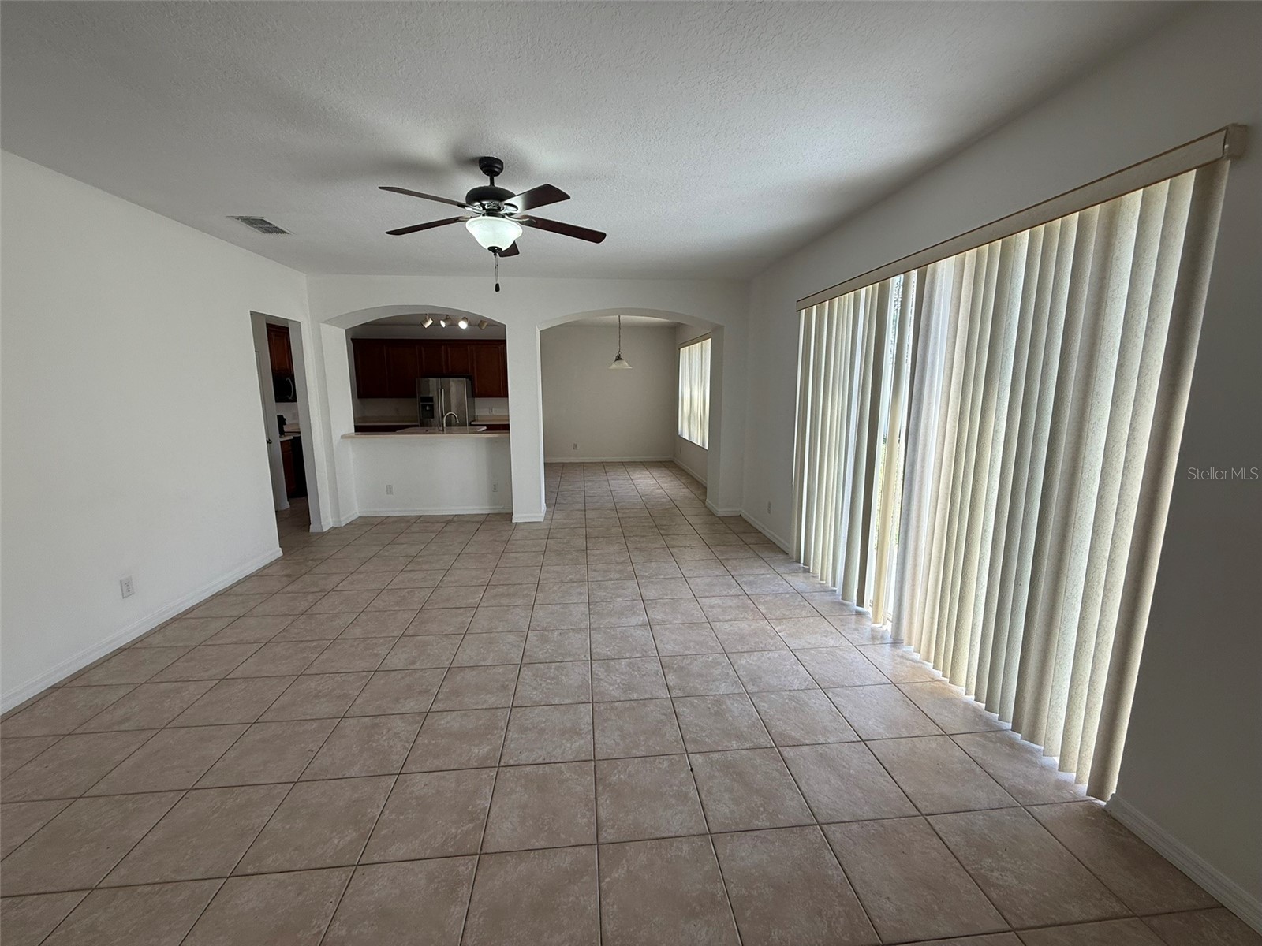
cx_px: 631
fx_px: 510
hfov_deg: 102.1
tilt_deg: -9.5
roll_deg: +0.2
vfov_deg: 85.7
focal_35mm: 14
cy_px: 473
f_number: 2.2
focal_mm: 2.22
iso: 50
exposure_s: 1/165
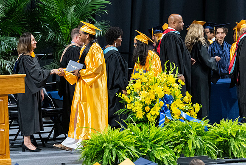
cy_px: 86
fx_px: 2765
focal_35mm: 404
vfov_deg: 3.4
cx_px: 148
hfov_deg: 5.1
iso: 2000
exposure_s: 1/200
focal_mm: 200
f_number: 4
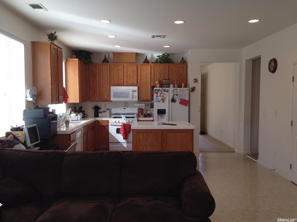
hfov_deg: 55.4
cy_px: 111
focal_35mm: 33
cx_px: 148
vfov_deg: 42.9
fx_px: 283
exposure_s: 1/120
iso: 64
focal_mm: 4.12
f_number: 2.4
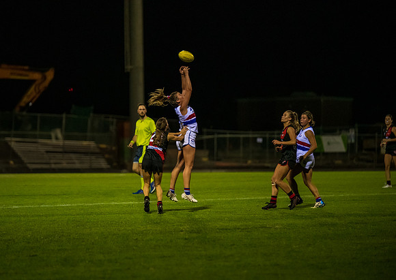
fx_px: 2575
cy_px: 154
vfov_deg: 6.2
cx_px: 164
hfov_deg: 8.8
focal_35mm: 230
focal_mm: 200
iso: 3200
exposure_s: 1/800
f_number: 2.8
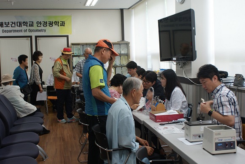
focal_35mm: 42
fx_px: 286
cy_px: 82
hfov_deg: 46.3
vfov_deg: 32.0
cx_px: 122
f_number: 4.5
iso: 250
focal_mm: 28
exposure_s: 1/50
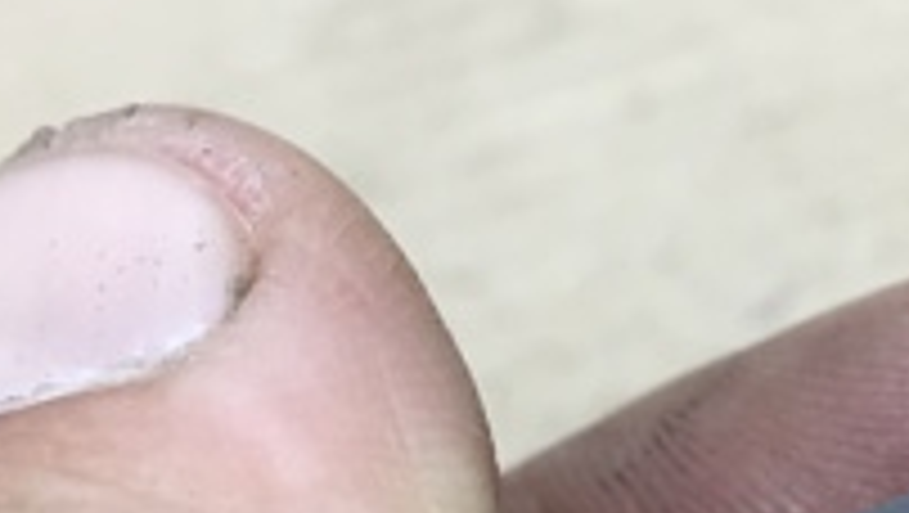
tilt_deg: -39.8
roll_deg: +26.5
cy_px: 630
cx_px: 693
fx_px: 2412
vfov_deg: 11.9
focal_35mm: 100
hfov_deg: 21.1
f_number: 2.2
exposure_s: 1/33
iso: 125
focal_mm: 4.15
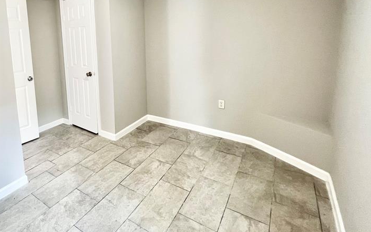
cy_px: 69
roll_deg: +2.8
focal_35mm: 20
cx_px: 112
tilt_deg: -8.6
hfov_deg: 81.0
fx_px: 202
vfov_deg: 57.7
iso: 160
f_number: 1.8
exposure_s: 1/60
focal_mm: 1.57
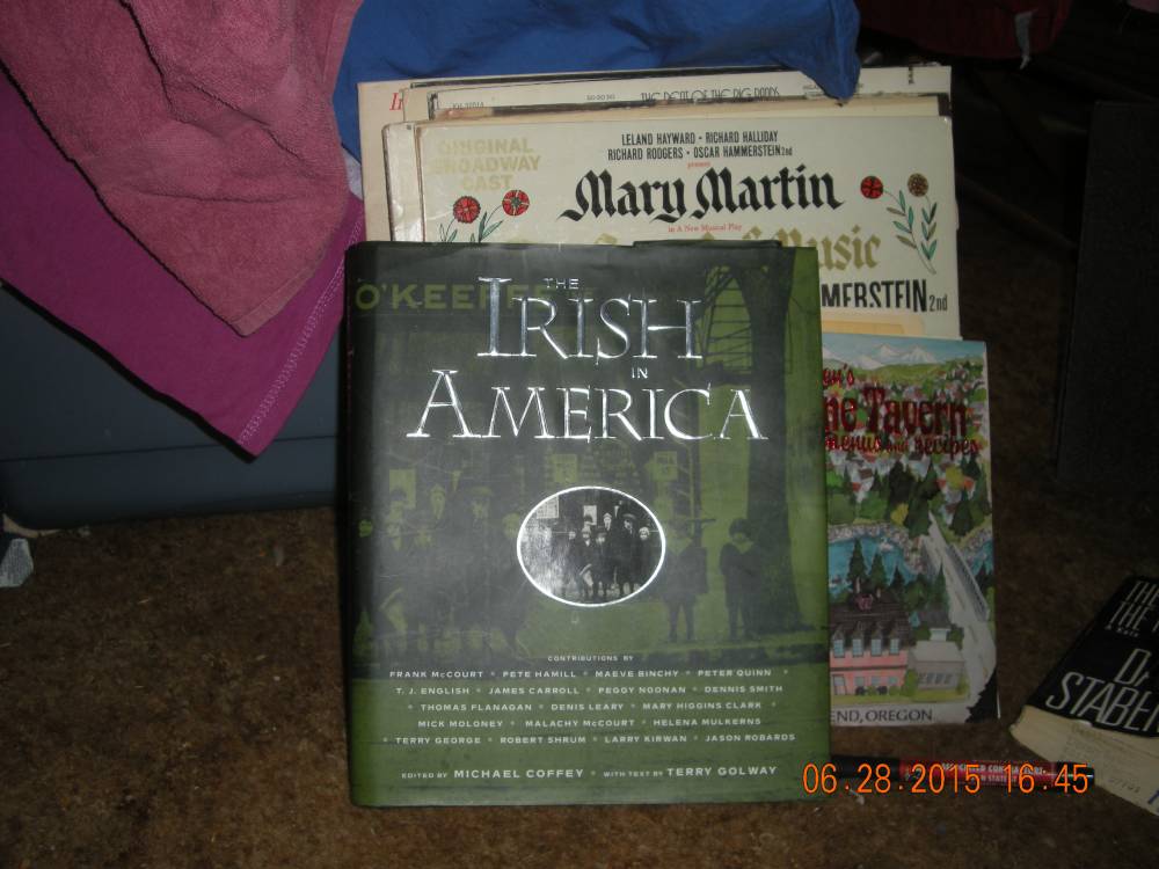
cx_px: 580
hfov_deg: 50.1
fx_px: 1239
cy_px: 434
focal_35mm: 37
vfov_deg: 38.7
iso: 64
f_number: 2.8
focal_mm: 7.9
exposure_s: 1/60
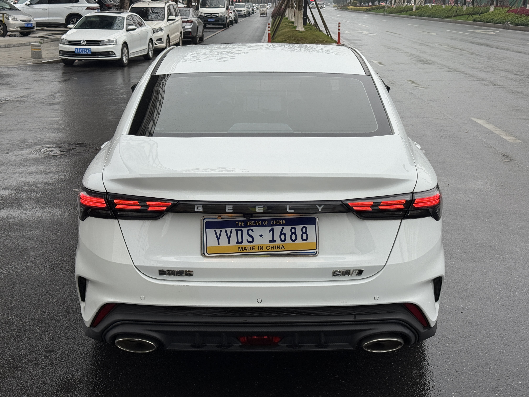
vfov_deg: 30.3
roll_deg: -0.5
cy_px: 198
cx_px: 264
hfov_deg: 39.7
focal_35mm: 48
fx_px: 734
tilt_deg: -14.4
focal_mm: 6.76
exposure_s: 1/418
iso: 64
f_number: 1.78
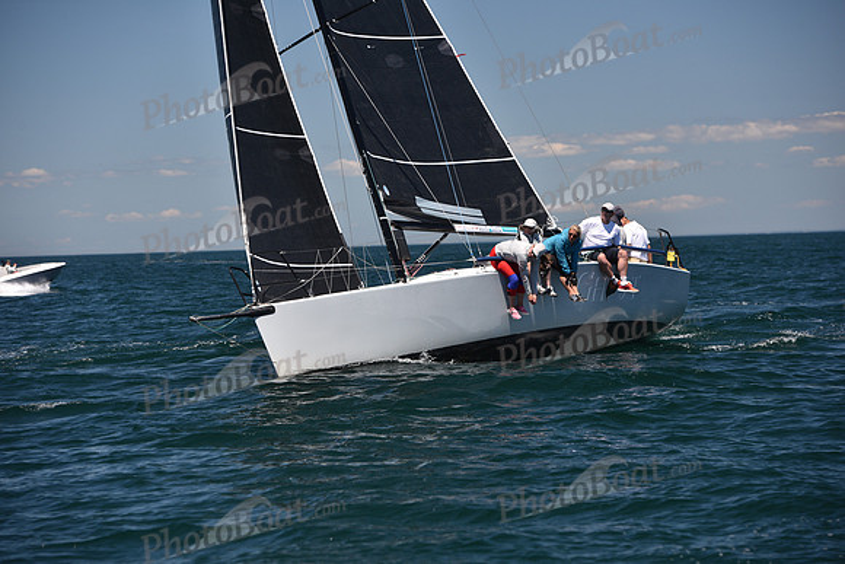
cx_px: 422
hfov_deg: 15.2
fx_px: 3169
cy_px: 282
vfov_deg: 10.2
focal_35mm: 135
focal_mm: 135
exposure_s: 1/800
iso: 250
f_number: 5.6
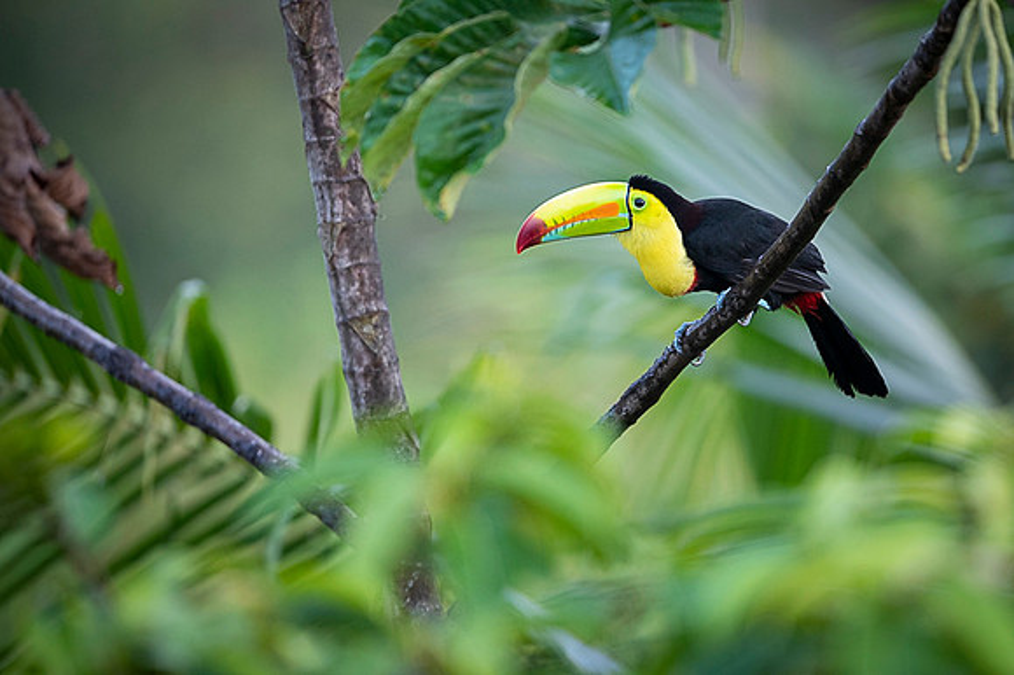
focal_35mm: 625
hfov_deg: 3.3
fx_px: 17588
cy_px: 253
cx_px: 634
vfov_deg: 2.2
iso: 800
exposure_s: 1/400
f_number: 4
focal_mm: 500
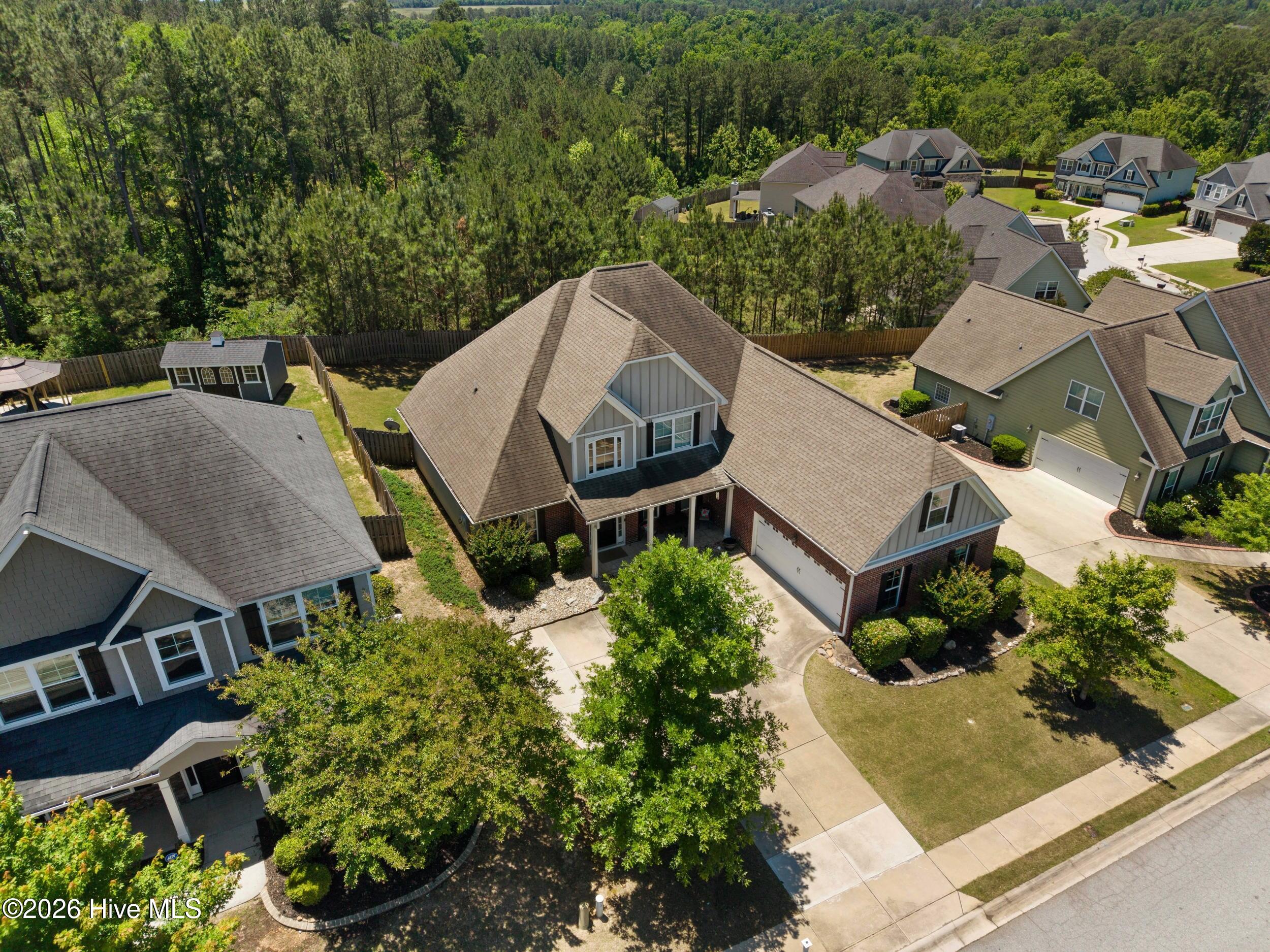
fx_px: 881
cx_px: 635
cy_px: 476
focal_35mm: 24
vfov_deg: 56.8
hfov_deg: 71.6
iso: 100
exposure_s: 1/1600
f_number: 1.8
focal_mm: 8.67
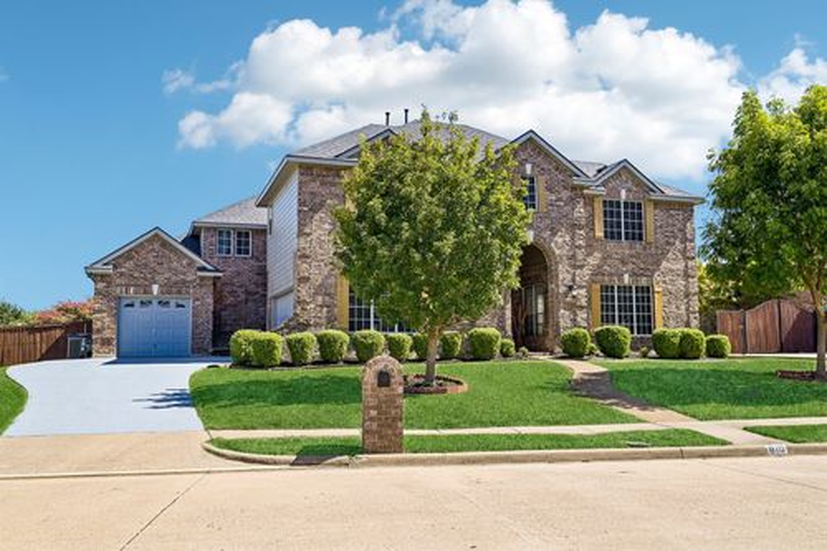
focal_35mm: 30
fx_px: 689
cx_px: 414
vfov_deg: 43.6
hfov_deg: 61.9
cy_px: 276
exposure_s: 1/800
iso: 400
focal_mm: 30
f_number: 8
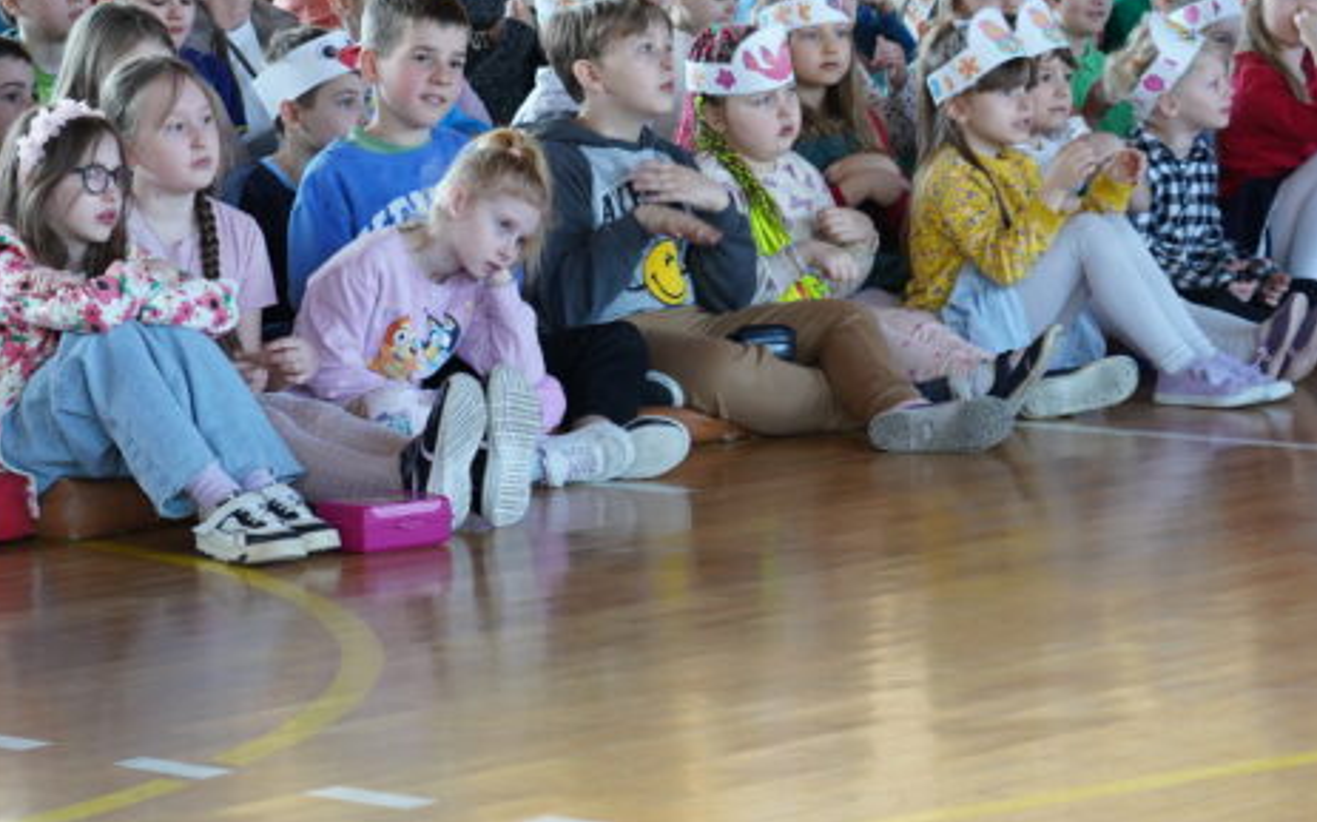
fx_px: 5167
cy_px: 301
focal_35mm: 144
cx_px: 558
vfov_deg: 9.1
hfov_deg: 14.5
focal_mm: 73
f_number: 4
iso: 1600
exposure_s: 1/160
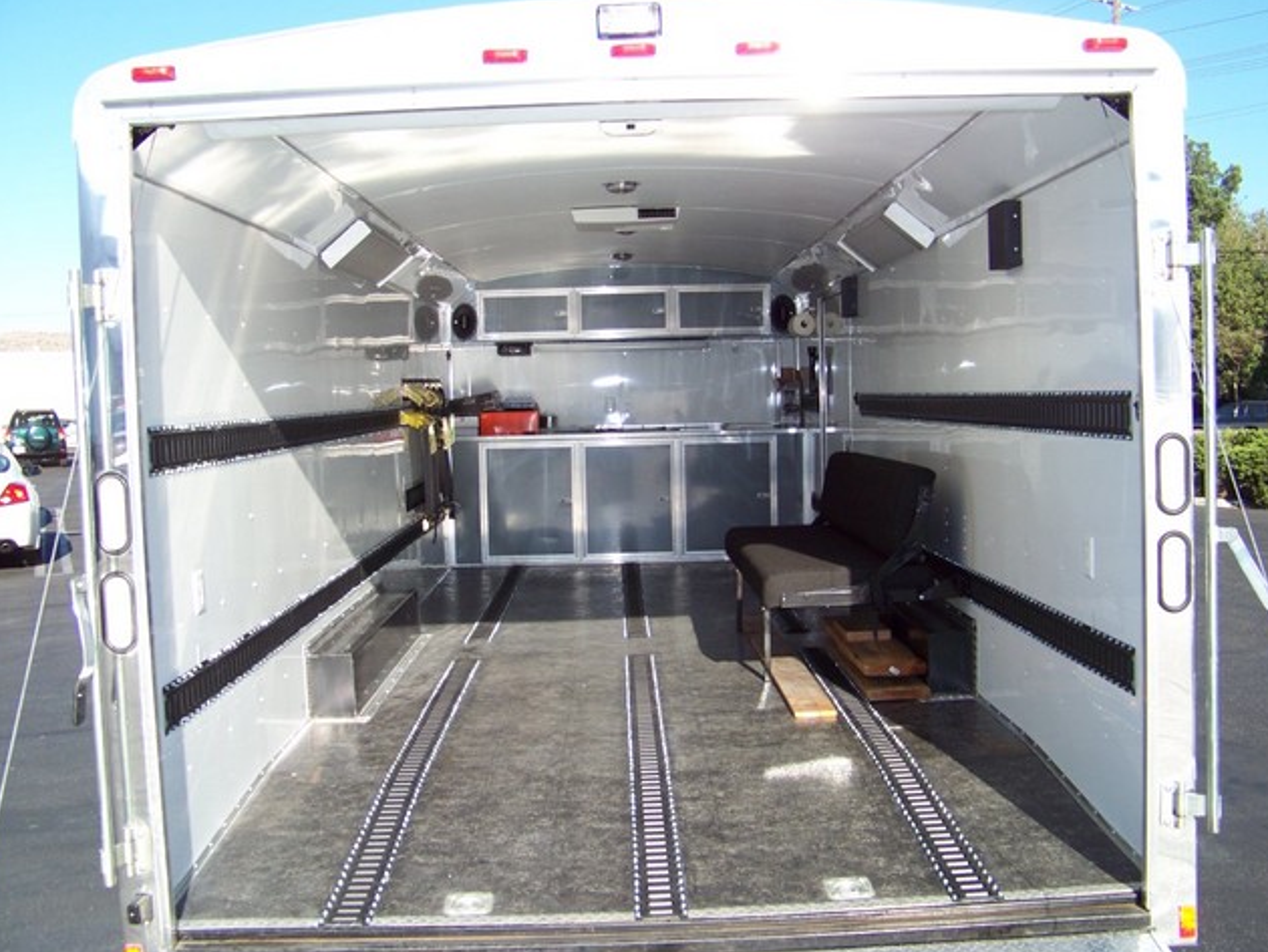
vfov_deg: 36.0
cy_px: 486
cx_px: 650
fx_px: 1466
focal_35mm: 40
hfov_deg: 46.8
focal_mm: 5.85
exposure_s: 1/500
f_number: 2.8
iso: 72
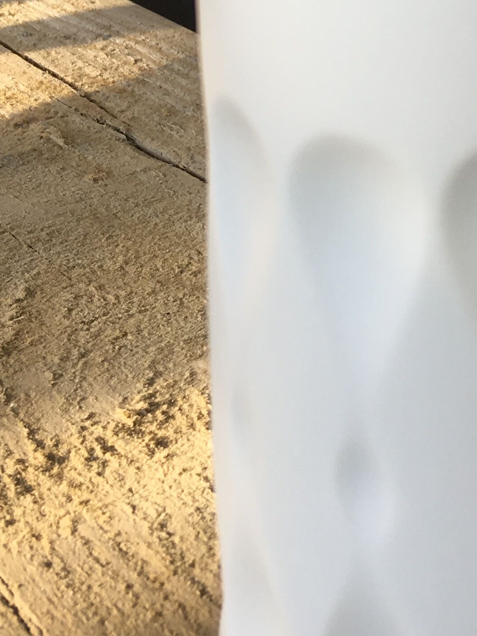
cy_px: 69
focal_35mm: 82
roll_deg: +0.1
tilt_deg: -17.5
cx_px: 556
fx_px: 1507
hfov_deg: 17.3
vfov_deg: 23.2
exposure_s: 1/158
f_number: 2.2
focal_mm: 4.15
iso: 25
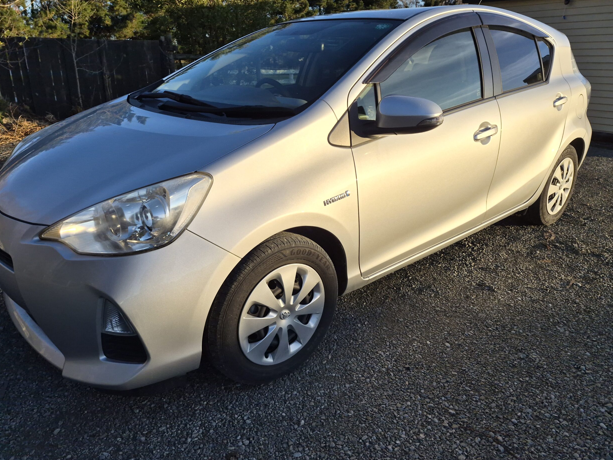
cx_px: 301
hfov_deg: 71.6
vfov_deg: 56.8
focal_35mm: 24
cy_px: 230
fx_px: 425
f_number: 1.8
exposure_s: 1/7696
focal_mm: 5.4
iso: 80
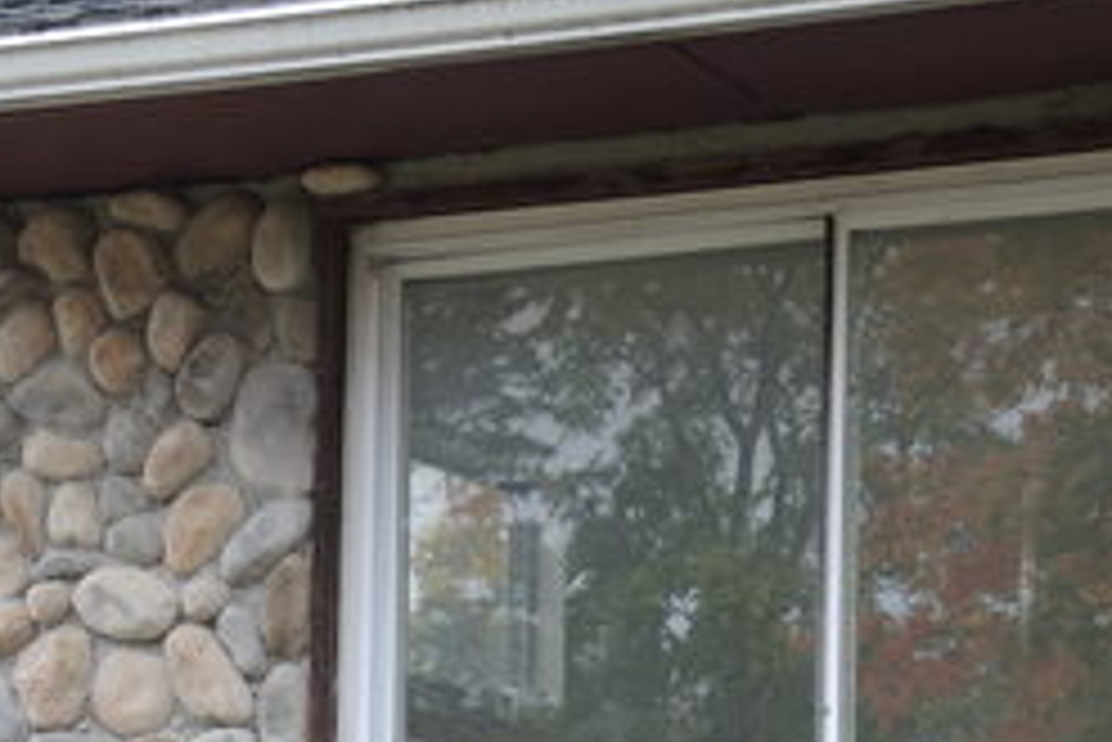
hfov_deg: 17.3
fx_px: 3647
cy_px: 994
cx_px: 542
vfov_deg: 11.3
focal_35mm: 118
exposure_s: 1/80
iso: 80
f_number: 2.5
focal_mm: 9
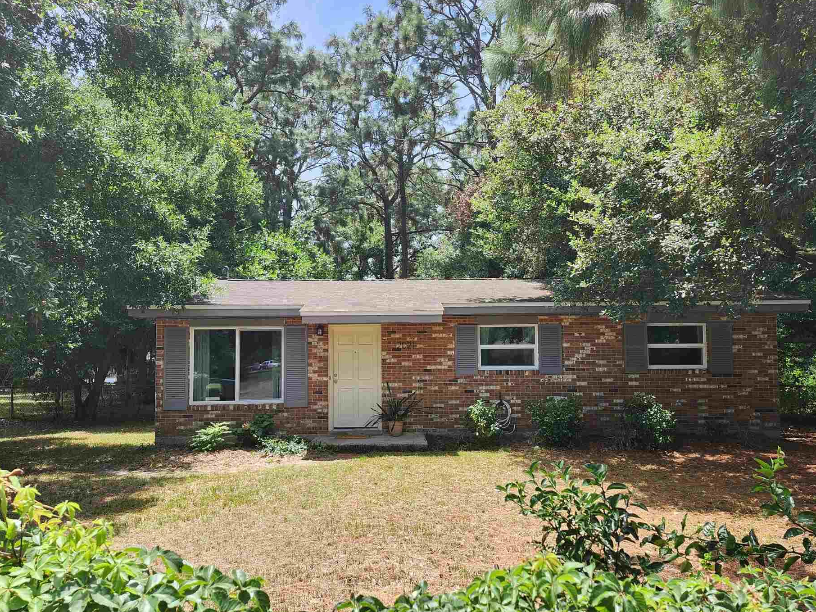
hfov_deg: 67.3
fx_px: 613
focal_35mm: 26
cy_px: 335
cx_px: 417
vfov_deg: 53.0
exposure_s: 1/480
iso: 25
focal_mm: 5.54
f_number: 1.8
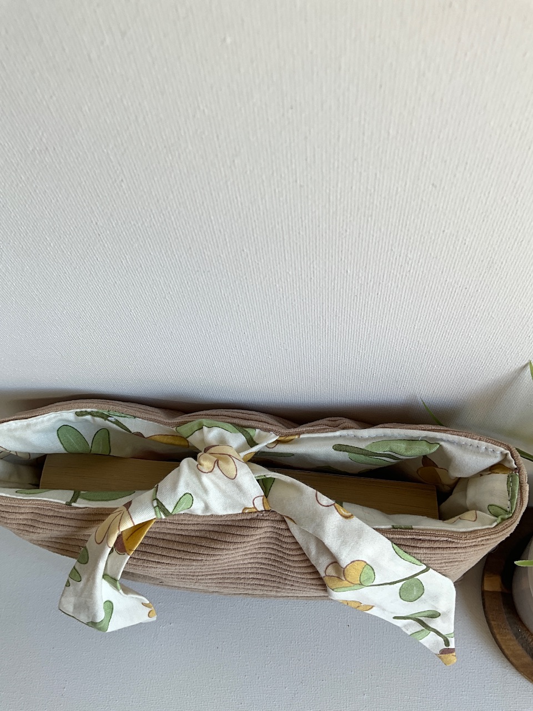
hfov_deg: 48.2
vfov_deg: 61.7
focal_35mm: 29
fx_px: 595
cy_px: 356
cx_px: 266
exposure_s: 1/122
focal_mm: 3
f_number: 1.8
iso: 25
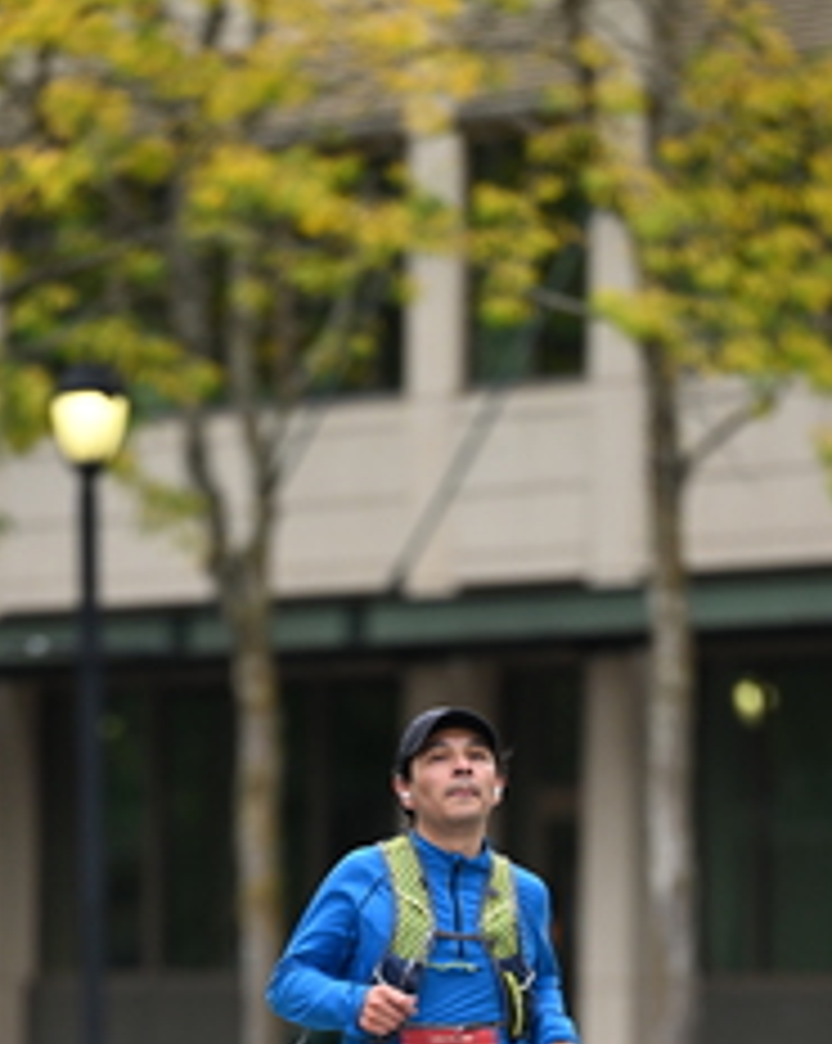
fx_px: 13755
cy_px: 1030
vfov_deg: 4.3
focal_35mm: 446
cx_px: 488
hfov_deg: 3.5
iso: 640
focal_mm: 200
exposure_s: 1/1600
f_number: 2.8
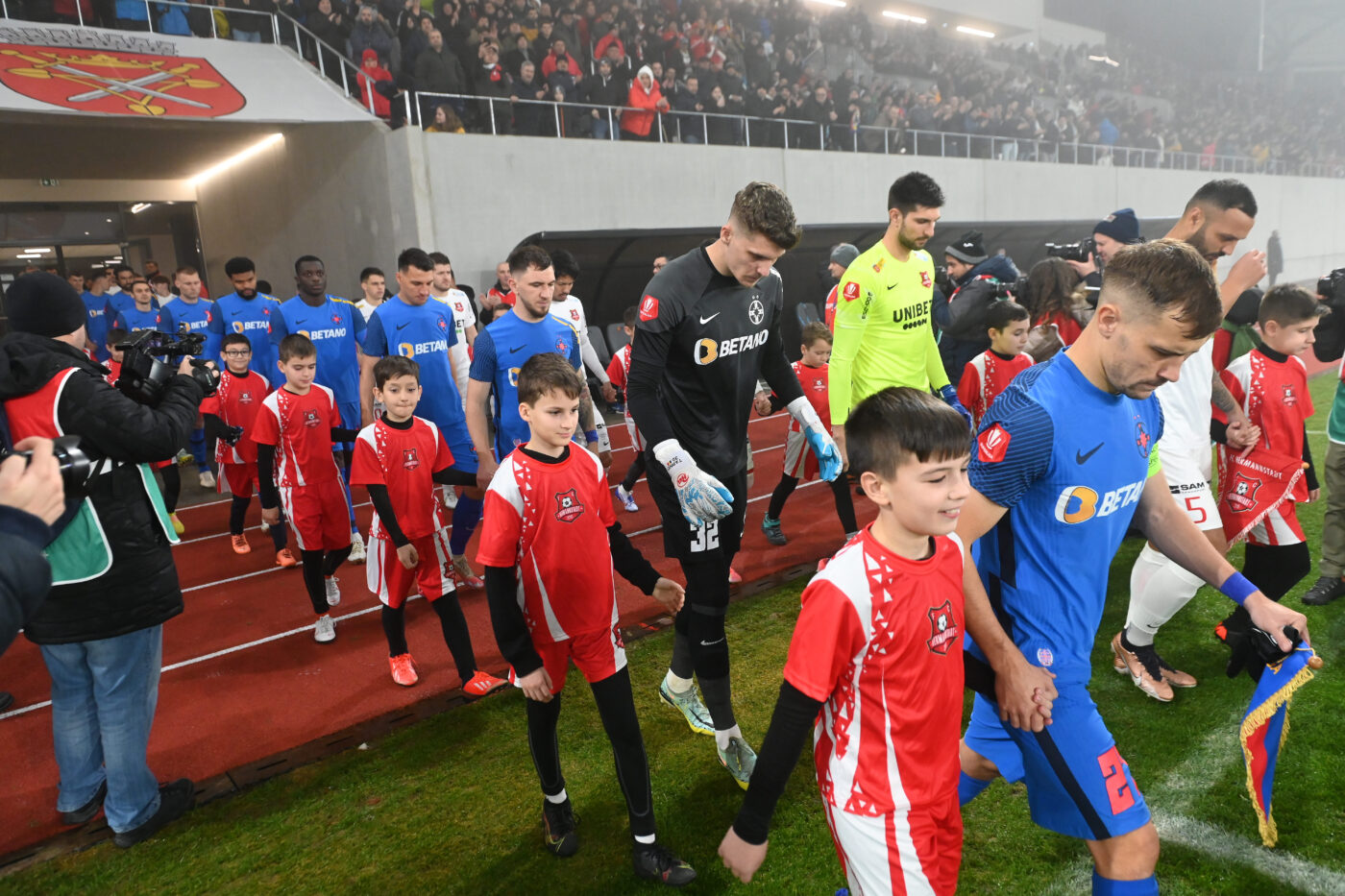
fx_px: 896
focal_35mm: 24
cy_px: 448
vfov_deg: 53.1
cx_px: 672
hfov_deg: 73.8
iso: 4000
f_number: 4
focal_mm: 24
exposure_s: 1/500
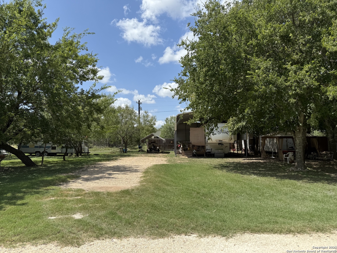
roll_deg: +0.0
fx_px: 234
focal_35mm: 24
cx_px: 168
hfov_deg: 71.6
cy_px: 126
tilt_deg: +3.8
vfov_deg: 56.8
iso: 80
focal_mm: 6.76
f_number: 1.78
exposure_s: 1/4405
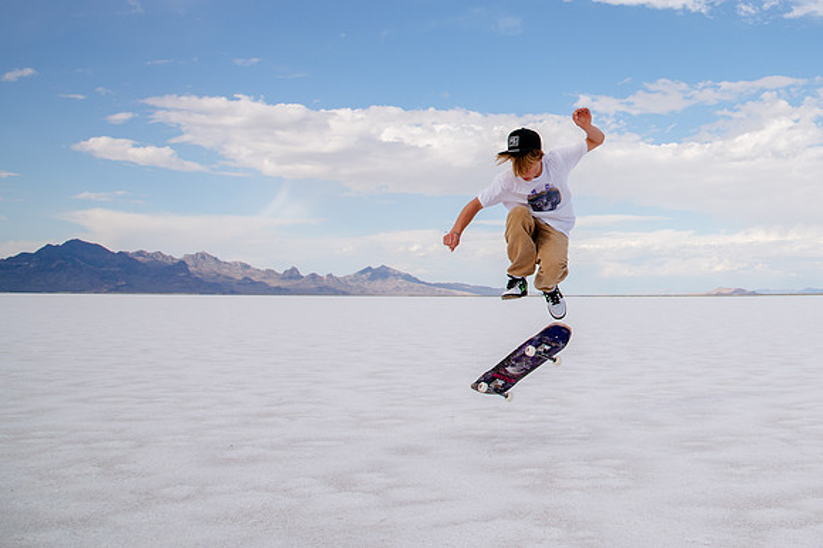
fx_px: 896
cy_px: 127
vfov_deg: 33.2
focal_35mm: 39
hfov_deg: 46.6
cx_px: 664
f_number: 8
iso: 250
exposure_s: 1/640
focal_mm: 24
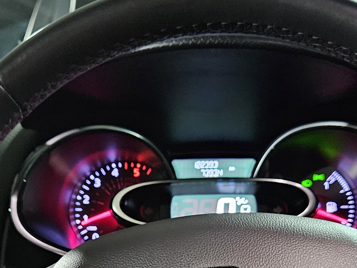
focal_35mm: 69
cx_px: 179
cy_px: 316
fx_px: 712
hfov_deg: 28.2
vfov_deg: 20.1
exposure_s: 1/20
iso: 1250
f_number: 1.8
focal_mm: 5.4
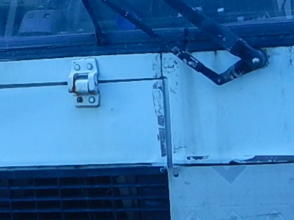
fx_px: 1129
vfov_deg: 11.1
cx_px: 36
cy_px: 16
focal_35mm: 133
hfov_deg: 14.7
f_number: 2.8
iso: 125
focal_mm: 4.3
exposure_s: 1/800
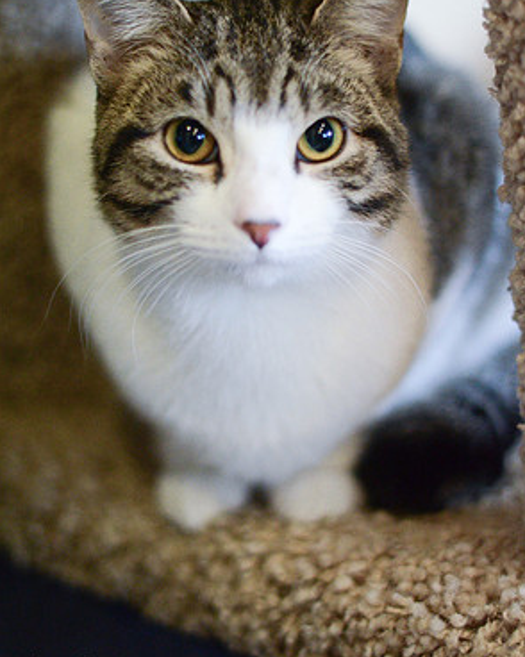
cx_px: 264
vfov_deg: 22.2
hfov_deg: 17.8
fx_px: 1672
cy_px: 305
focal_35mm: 86
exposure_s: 1/640
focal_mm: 50
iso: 3200
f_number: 1.4
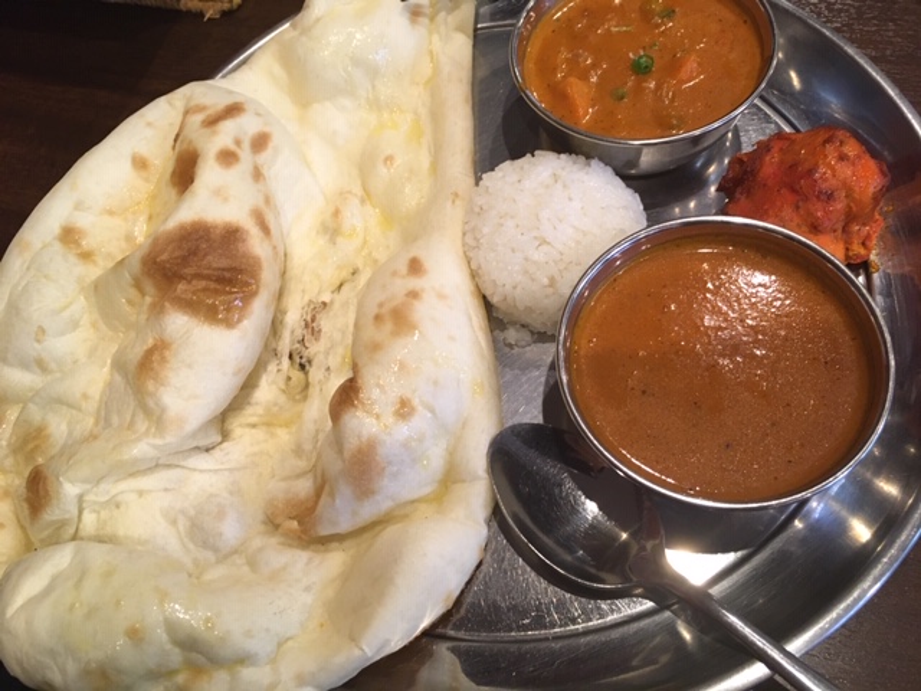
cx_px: 460
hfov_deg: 61.7
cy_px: 346
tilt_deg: -61.3
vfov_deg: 48.2
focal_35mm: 29
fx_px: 772
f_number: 2.2
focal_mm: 4.15
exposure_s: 1/30
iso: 125
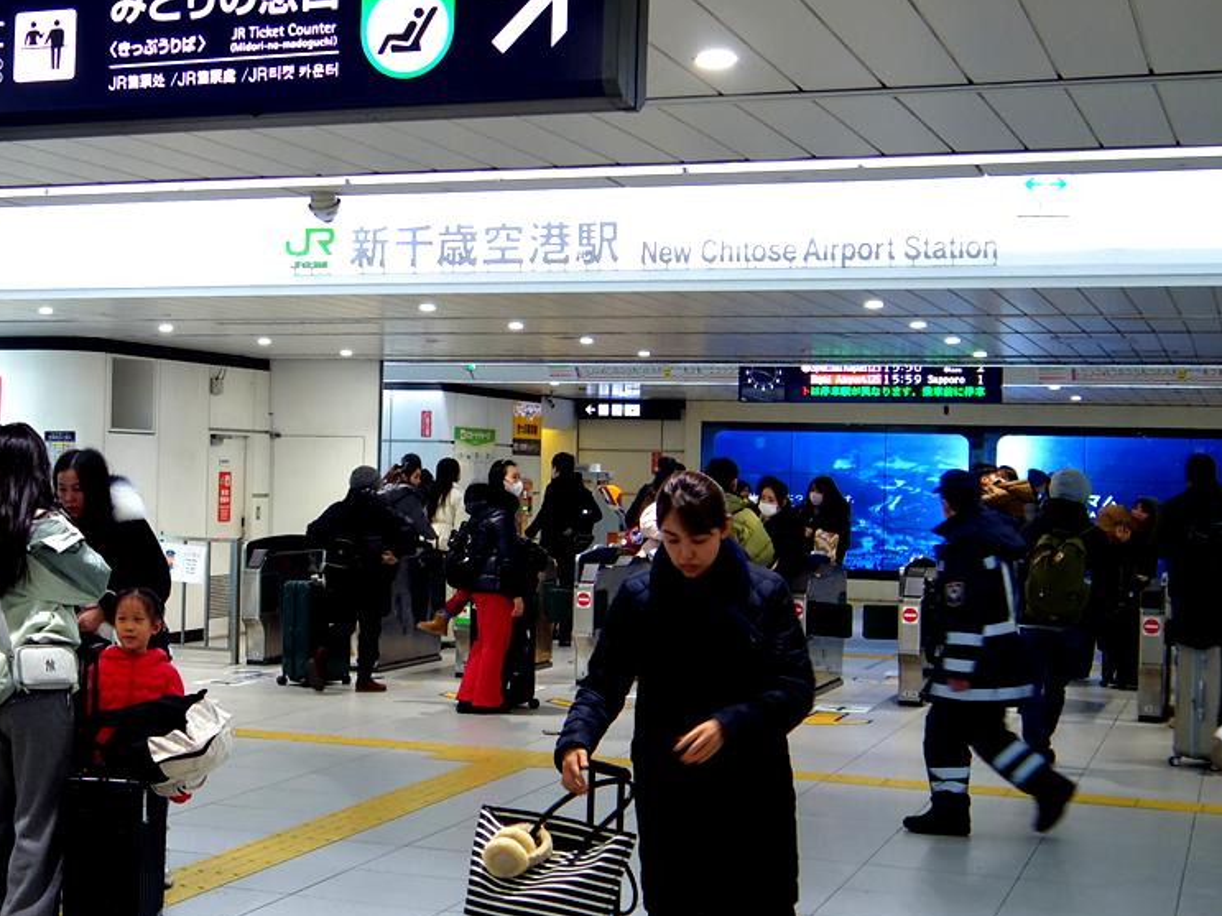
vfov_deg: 23.3
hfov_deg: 30.1
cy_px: 495
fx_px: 2224
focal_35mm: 63
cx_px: 276
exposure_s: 1/60
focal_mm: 8.5
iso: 320
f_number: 1.9
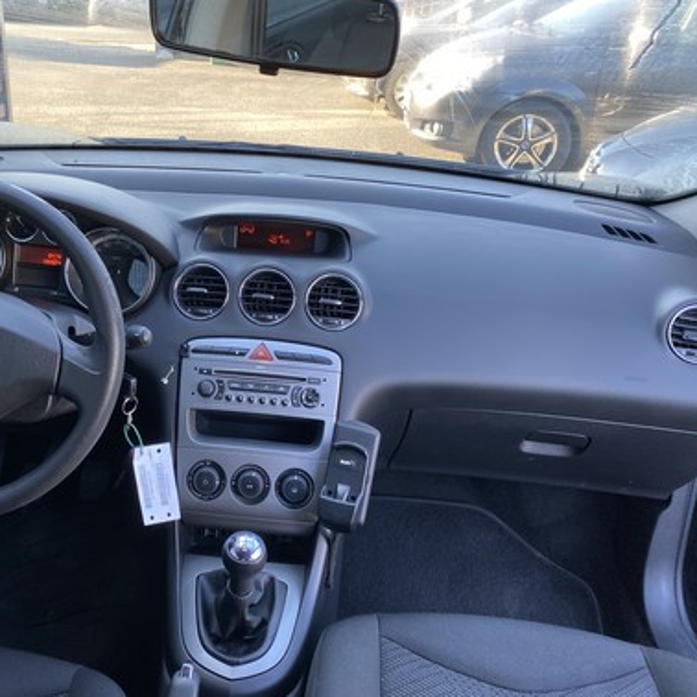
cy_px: 348
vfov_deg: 52.5
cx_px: 243
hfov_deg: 51.7
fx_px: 706
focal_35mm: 31
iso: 80
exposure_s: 1/121
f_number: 1.8
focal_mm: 4.25
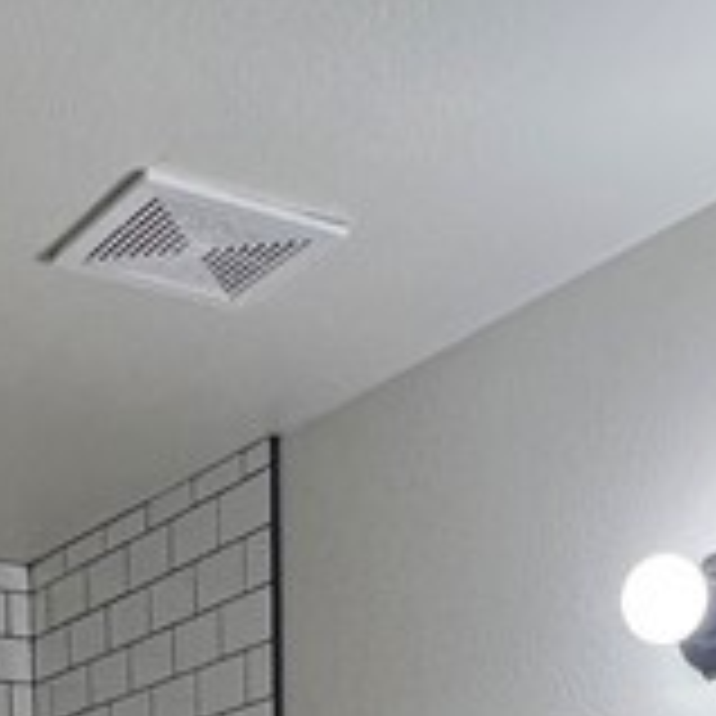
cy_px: 1279
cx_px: 333
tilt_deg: -8.1
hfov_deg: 23.4
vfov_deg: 18.4
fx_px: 1732
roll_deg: -0.1
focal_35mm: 74
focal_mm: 1.57
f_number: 1.8
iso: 125
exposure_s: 1/120
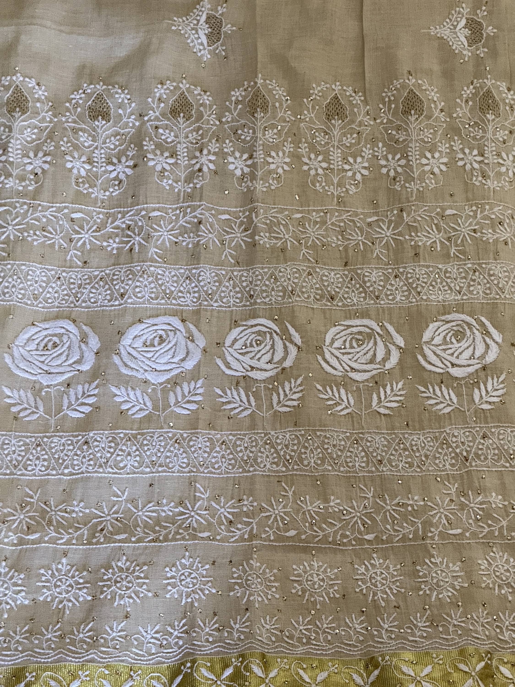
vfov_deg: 16.4
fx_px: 2380
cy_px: 344
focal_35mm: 120
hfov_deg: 12.3
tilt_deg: -59.3
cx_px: 258
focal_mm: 15.66
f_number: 2.8
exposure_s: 1/59
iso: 800
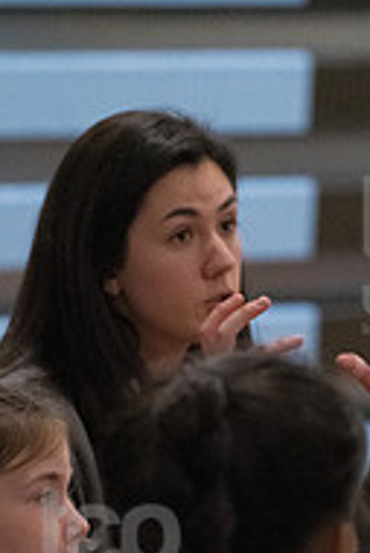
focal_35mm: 296
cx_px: 111
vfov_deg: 6.9
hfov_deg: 4.7
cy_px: 568
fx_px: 4555
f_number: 4.5
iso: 8000
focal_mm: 125
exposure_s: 1/800
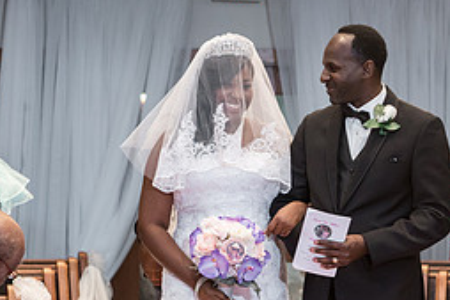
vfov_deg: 7.5
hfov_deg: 11.2
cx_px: 341
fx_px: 2286
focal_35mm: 183
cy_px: 287
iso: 1600
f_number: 4
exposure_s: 1/200
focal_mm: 70
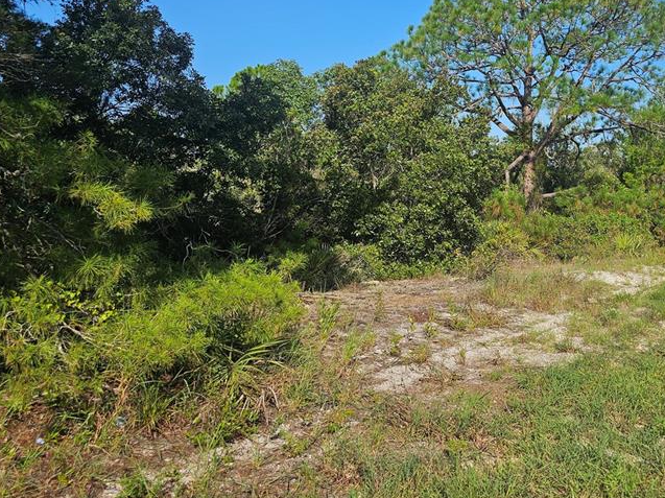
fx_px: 710
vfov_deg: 37.6
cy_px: 122
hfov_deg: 49.1
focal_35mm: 37
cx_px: 458
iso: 10
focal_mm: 6.3
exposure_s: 1/866
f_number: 1.7
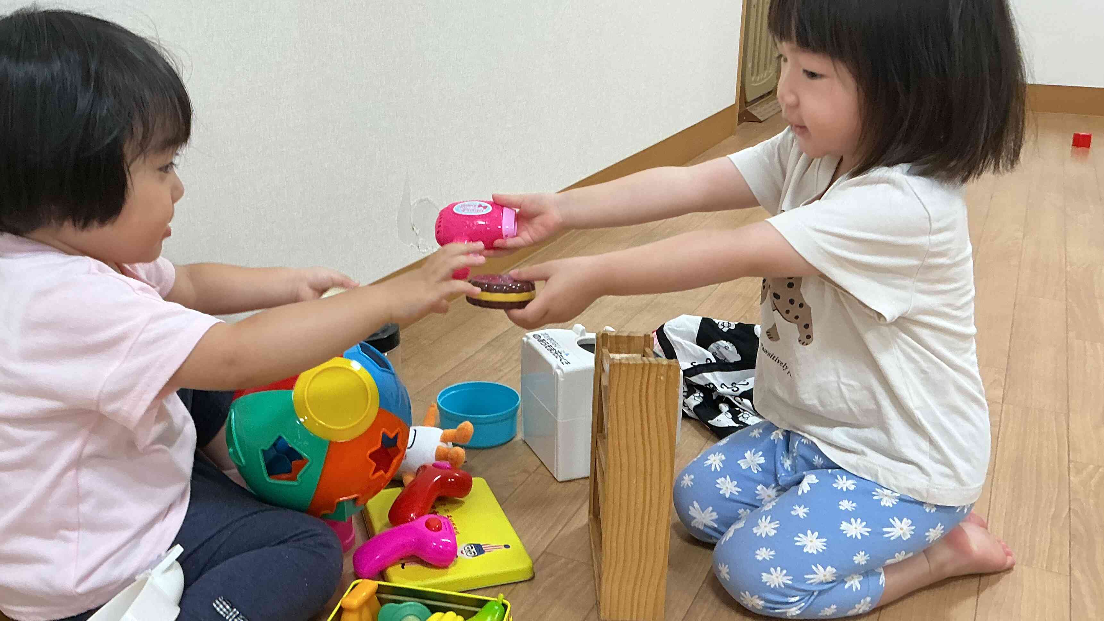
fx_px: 1083
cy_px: 259
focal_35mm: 37
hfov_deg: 53.8
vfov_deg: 31.9
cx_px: 477
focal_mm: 3
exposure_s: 1/60
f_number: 1.8
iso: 64
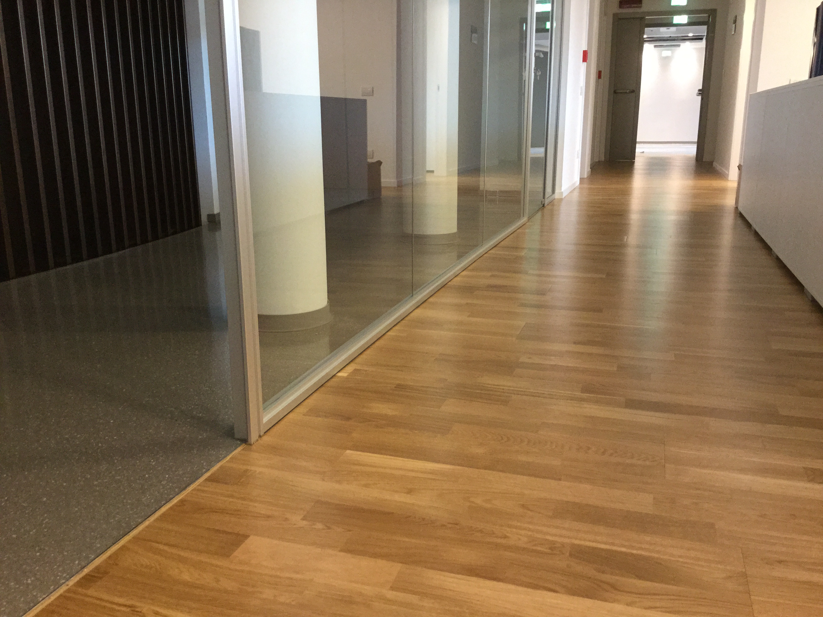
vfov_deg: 45.4
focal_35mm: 31
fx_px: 737
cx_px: 412
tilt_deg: -15.6
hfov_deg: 58.4
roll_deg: +0.0
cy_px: 308
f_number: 2.4
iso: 200
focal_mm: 3.3
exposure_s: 1/24
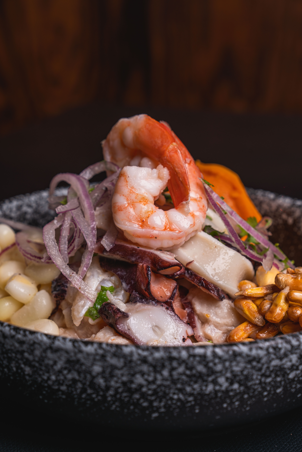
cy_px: 226
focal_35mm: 70
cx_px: 151
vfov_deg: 28.8
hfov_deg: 19.5
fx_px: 880
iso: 100
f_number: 8
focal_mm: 70
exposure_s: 1/160
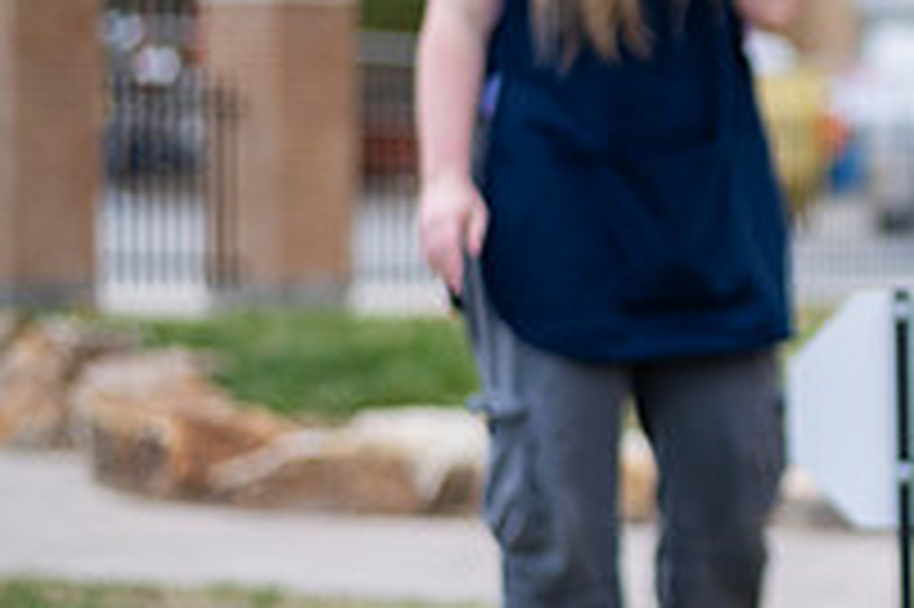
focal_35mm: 143
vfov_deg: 9.6
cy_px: 290
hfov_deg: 14.0
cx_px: 1013
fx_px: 3628
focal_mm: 50
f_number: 2
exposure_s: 1/1600
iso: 100
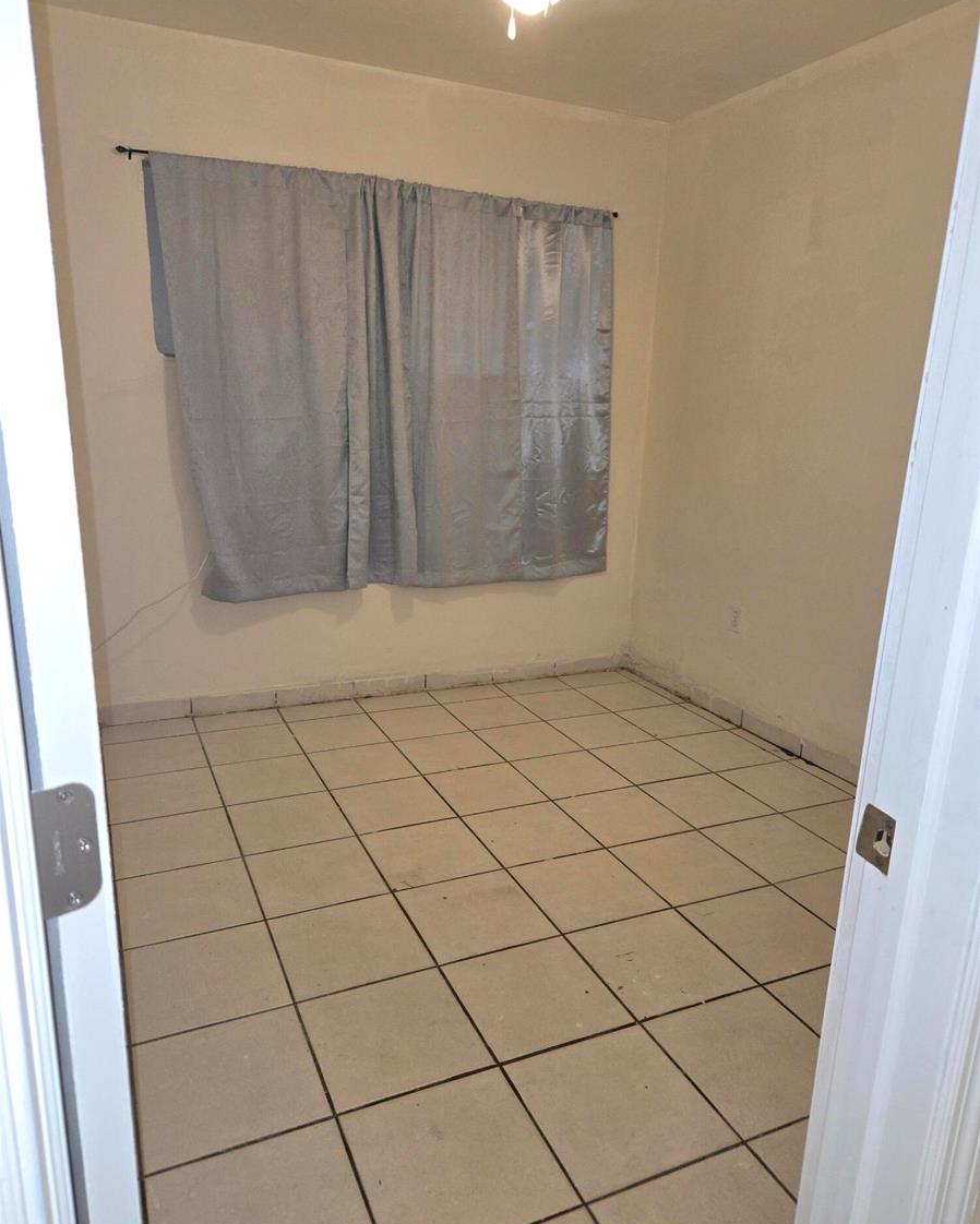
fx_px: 870
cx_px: 490
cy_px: 647
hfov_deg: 58.8
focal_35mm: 24
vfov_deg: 70.2
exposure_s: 1/24
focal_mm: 5.4
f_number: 1.8
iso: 100
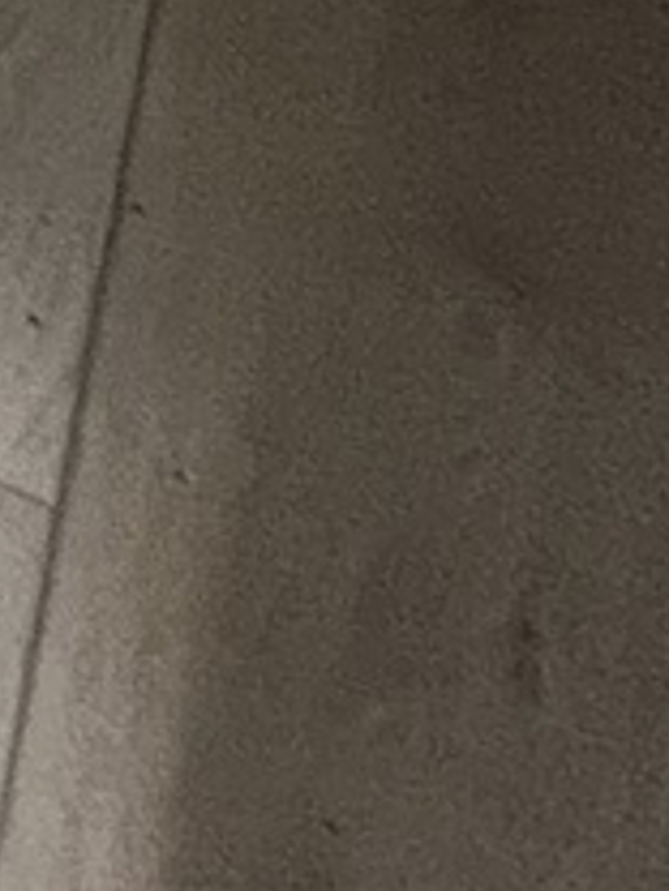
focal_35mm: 126
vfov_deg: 10.9
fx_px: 3247
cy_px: -1718
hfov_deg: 5.7
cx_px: -3015
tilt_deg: -17.4
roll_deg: +2.9
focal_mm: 1.57
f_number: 1.8
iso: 250
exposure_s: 1/70
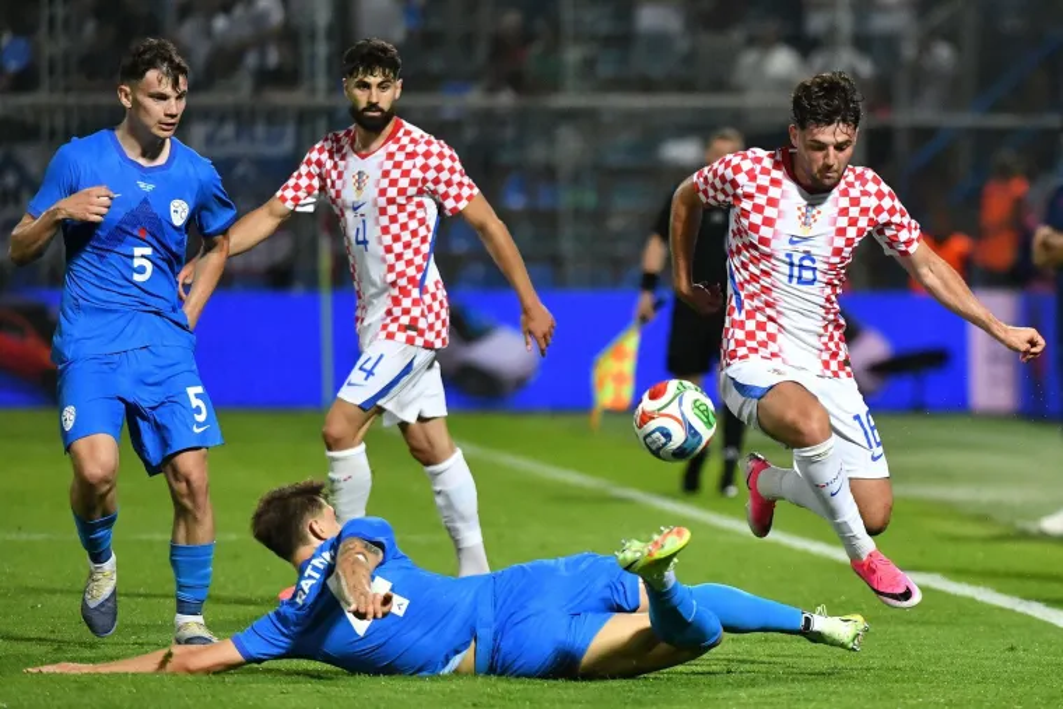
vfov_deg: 4.2
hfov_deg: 6.2
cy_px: 354
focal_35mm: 330
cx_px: 532
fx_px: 9745
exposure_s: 1/1600
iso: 6400
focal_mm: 330
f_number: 4
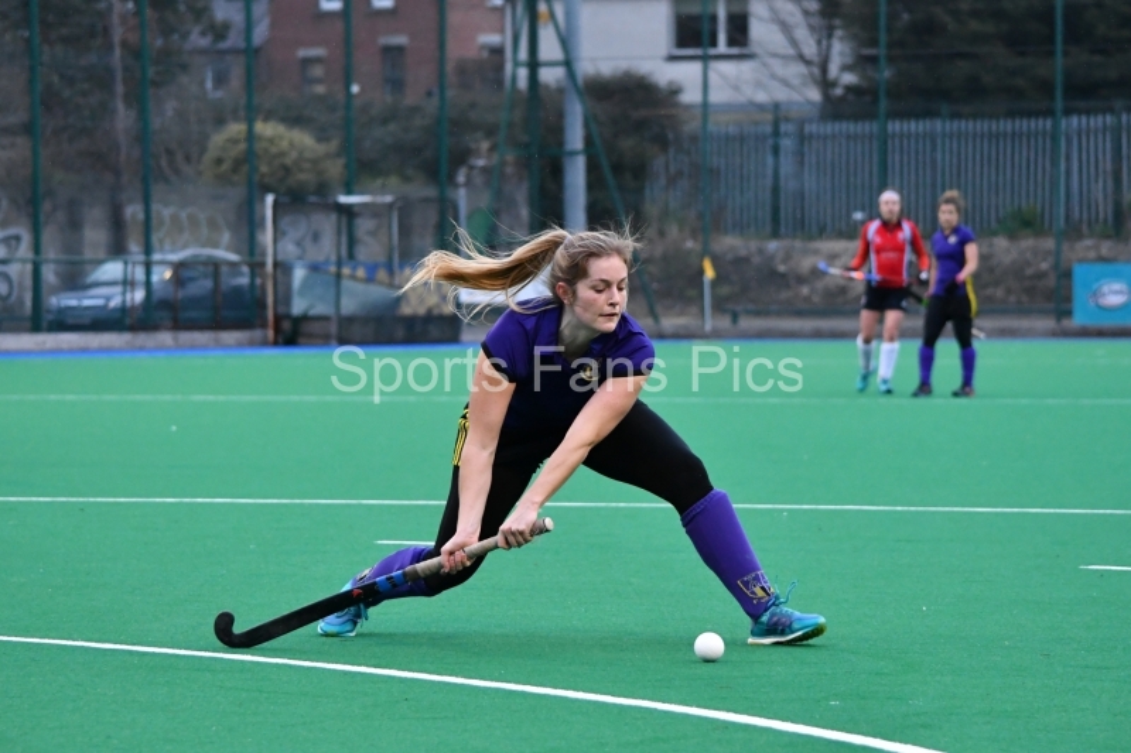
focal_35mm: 220
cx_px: 566
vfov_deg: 6.2
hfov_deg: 9.4
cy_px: 376
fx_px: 6910
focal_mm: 110
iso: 3200
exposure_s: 1/800
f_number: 4.8
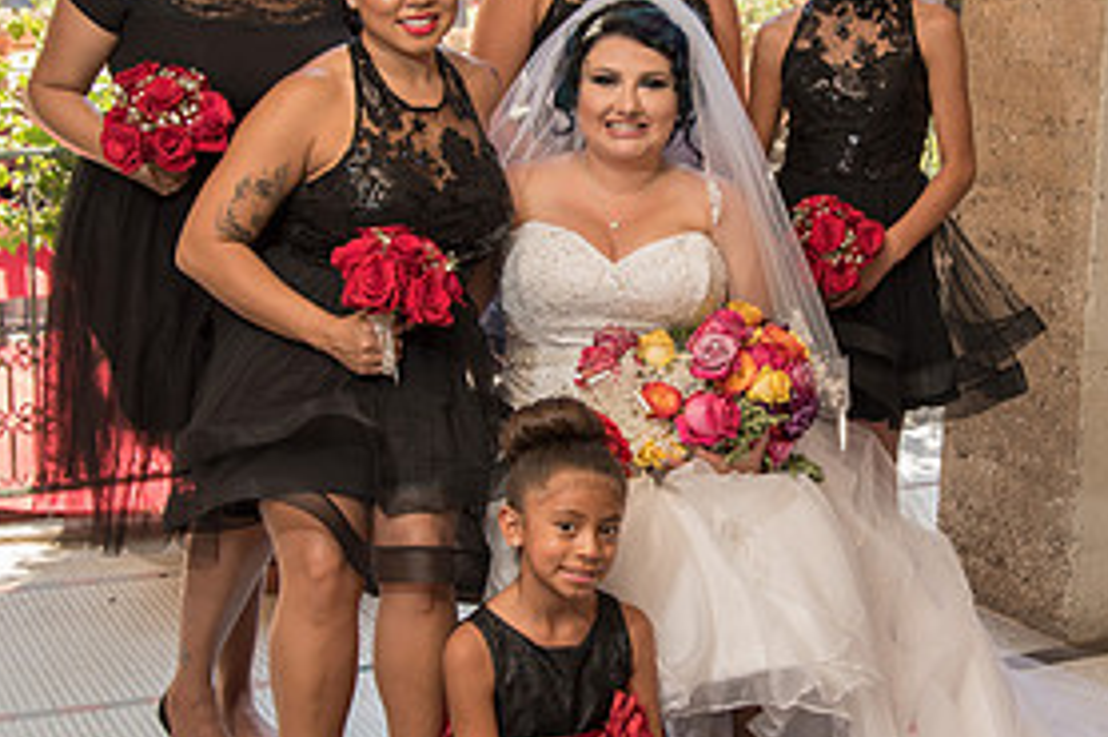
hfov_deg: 33.6
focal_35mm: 59
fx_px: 1815
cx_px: 741
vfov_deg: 23.0
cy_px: 329
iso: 100
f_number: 4.5
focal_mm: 28
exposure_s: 1/100
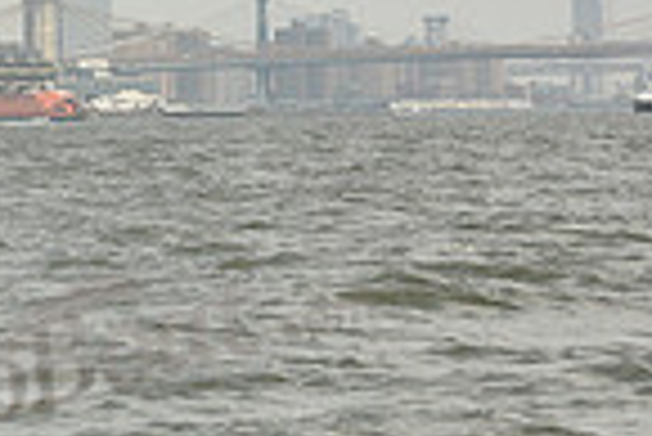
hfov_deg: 7.2
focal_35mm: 280
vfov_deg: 4.9
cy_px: -258
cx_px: -486
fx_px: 5076
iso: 250
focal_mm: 70
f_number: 9
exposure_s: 1/800
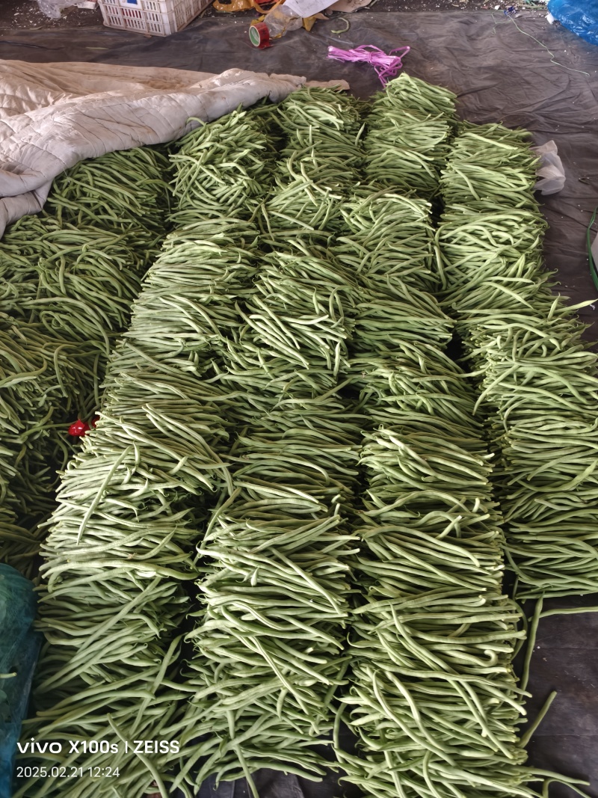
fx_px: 530
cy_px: 399
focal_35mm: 23
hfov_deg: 58.9
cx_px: 299
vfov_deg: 73.9
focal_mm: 5.6
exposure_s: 1/100
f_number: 1.57
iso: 674
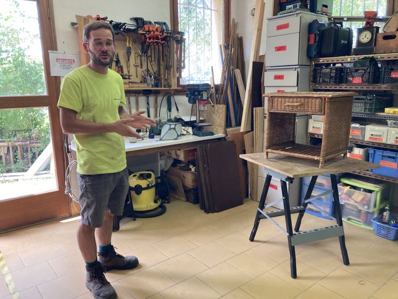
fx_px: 322
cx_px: 199
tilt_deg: -7.7
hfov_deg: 63.4
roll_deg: +0.5
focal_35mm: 28
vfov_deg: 49.8
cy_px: 150
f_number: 1.8
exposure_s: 1/50
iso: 50
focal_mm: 3.99
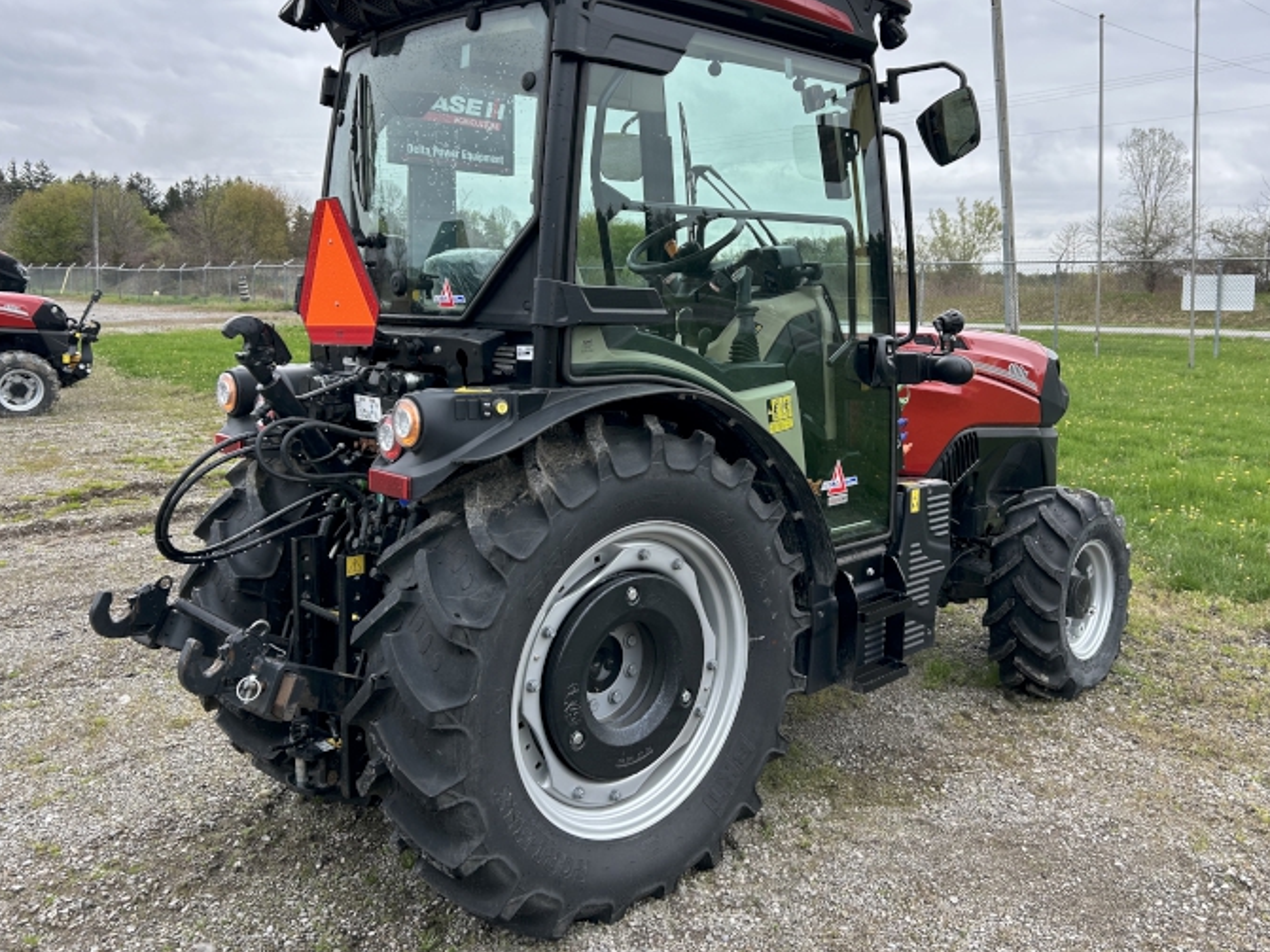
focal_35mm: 31
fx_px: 1137
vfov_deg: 45.3
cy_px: 413
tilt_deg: -3.4
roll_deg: +1.0
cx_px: 683
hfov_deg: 58.3
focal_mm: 5.7
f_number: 1.5
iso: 50
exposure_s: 1/940
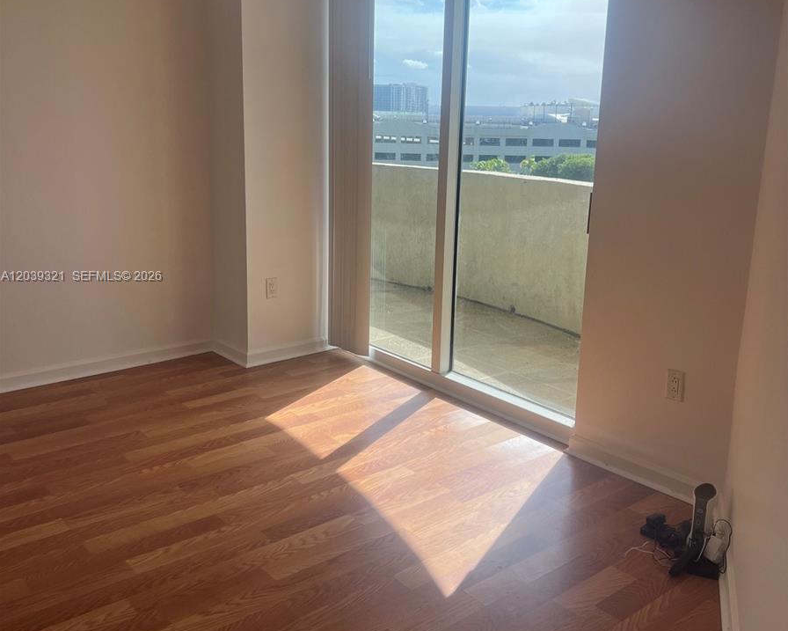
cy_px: 277
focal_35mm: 34
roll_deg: -1.6
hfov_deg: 52.8
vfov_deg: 43.3
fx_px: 793
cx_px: 395
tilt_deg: -8.4
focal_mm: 5.7
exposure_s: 1/628
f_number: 1.5
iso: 50
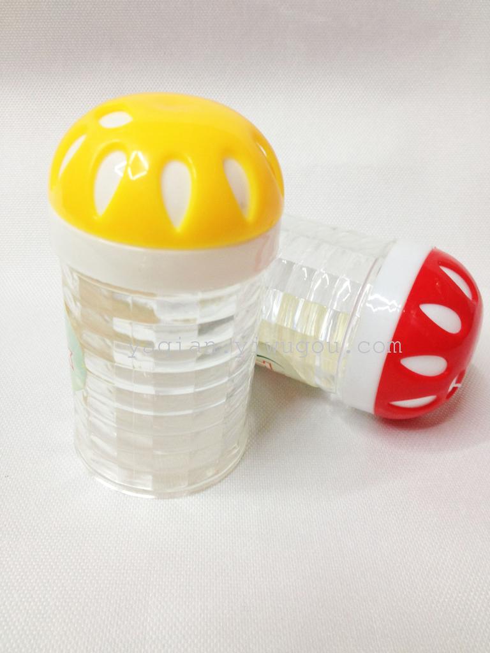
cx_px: 245
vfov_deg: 52.6
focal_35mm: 35
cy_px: 326
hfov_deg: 40.7
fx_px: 661
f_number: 2.4
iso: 64
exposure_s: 1/20
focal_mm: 4.28
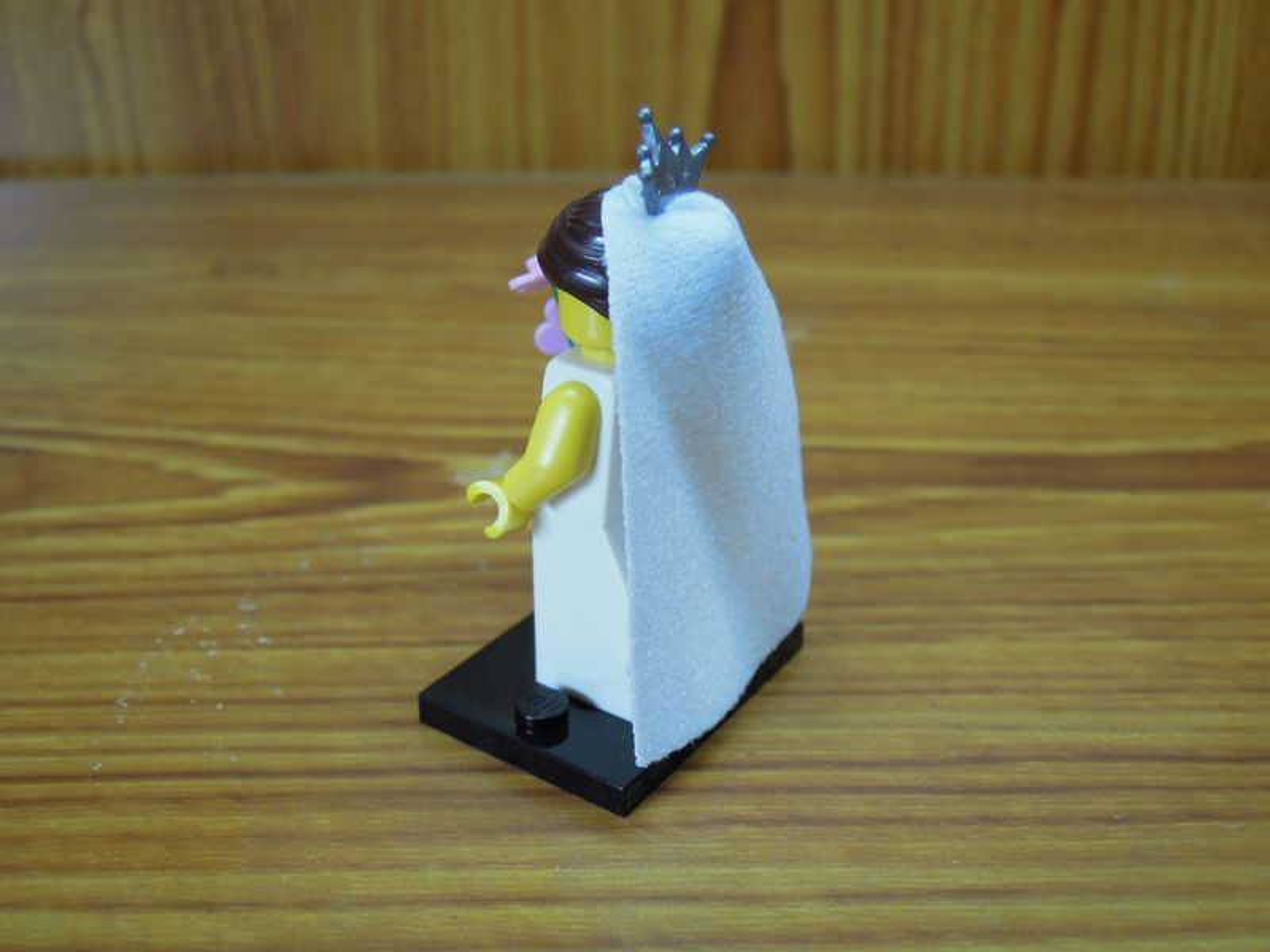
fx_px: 1468
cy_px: 476
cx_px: 635
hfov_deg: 46.8
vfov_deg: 36.0
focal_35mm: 40
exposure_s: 1/50
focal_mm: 7.2
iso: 160
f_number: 2.6
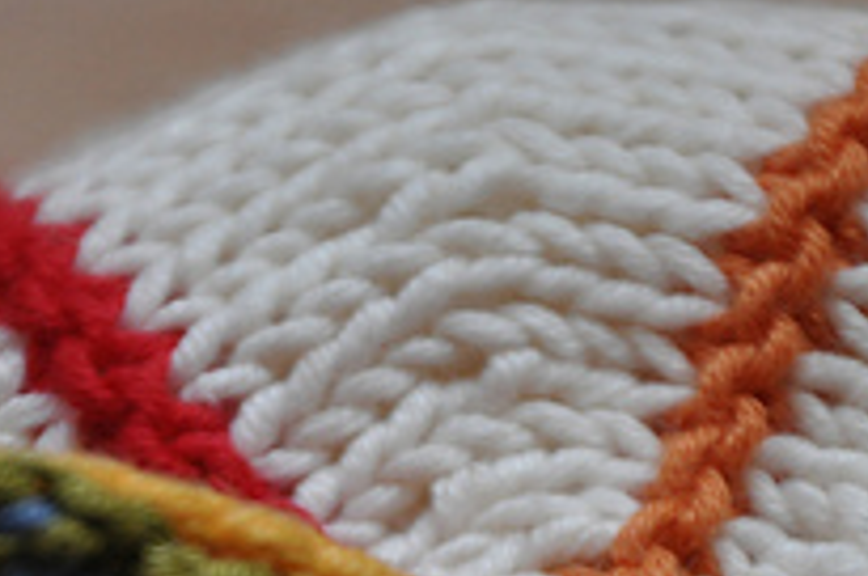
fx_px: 11858
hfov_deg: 4.2
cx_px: 449
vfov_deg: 2.8
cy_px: 853
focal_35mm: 493
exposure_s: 1/50
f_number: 5.6
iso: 800
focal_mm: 105
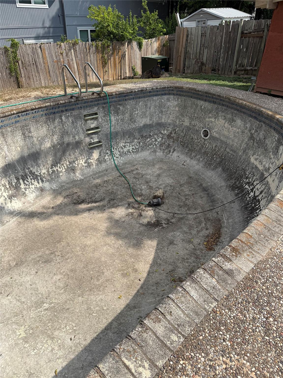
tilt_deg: -31.5
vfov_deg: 71.6
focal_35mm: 24
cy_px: 189
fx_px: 262
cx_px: 142
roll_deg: -2.6
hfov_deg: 56.8
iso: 80
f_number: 1.78
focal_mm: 6.76
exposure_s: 1/3953
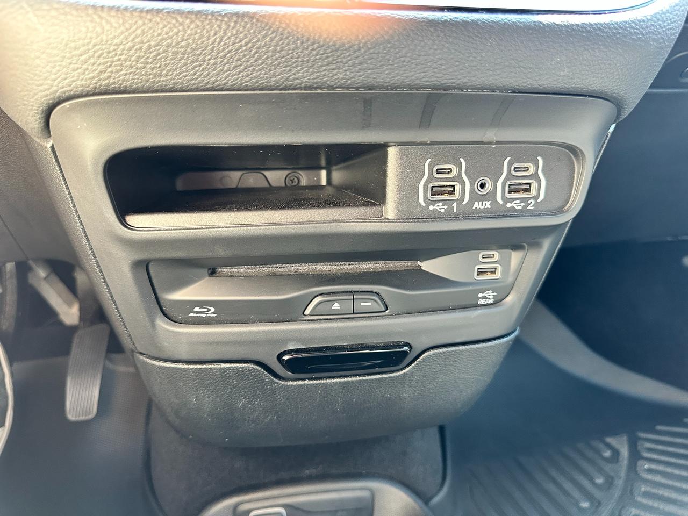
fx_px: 477
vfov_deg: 56.8
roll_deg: +1.9
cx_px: 344
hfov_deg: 71.6
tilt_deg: -14.0
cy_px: 258
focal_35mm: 24
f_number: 1.78
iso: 320
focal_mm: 6.86
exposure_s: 1/60
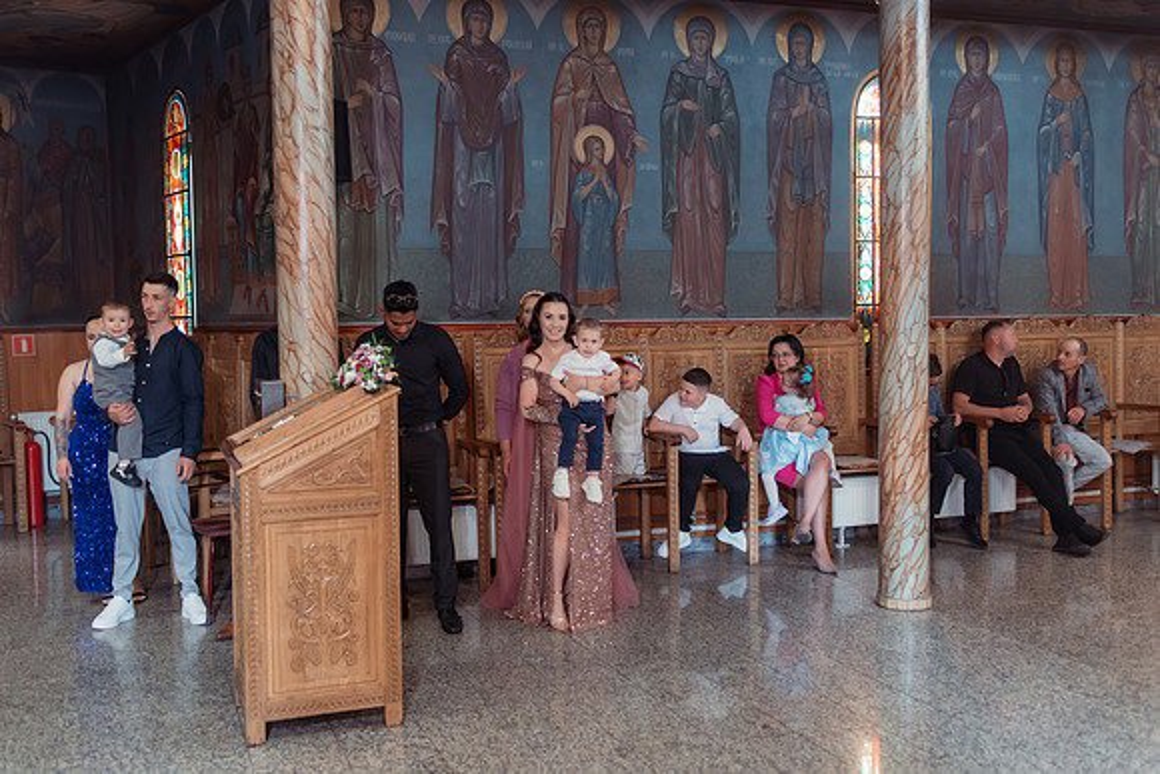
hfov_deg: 54.4
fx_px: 1128
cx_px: 580
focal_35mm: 35
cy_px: 387
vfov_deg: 37.9
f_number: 2.2
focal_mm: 35
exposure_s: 1/200
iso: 1600
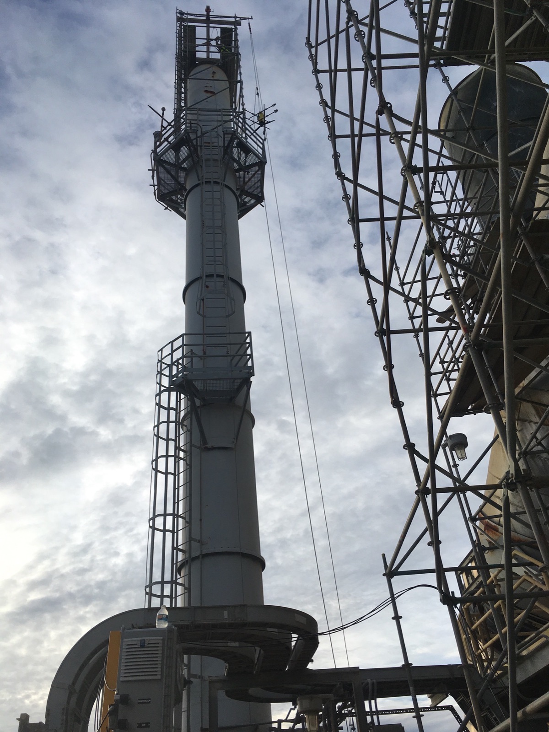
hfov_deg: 48.2
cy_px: 366
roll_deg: +5.5
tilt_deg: +37.0
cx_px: 274
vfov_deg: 61.7
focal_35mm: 29
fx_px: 613
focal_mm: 4.15
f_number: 2.2
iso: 25
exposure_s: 1/1538
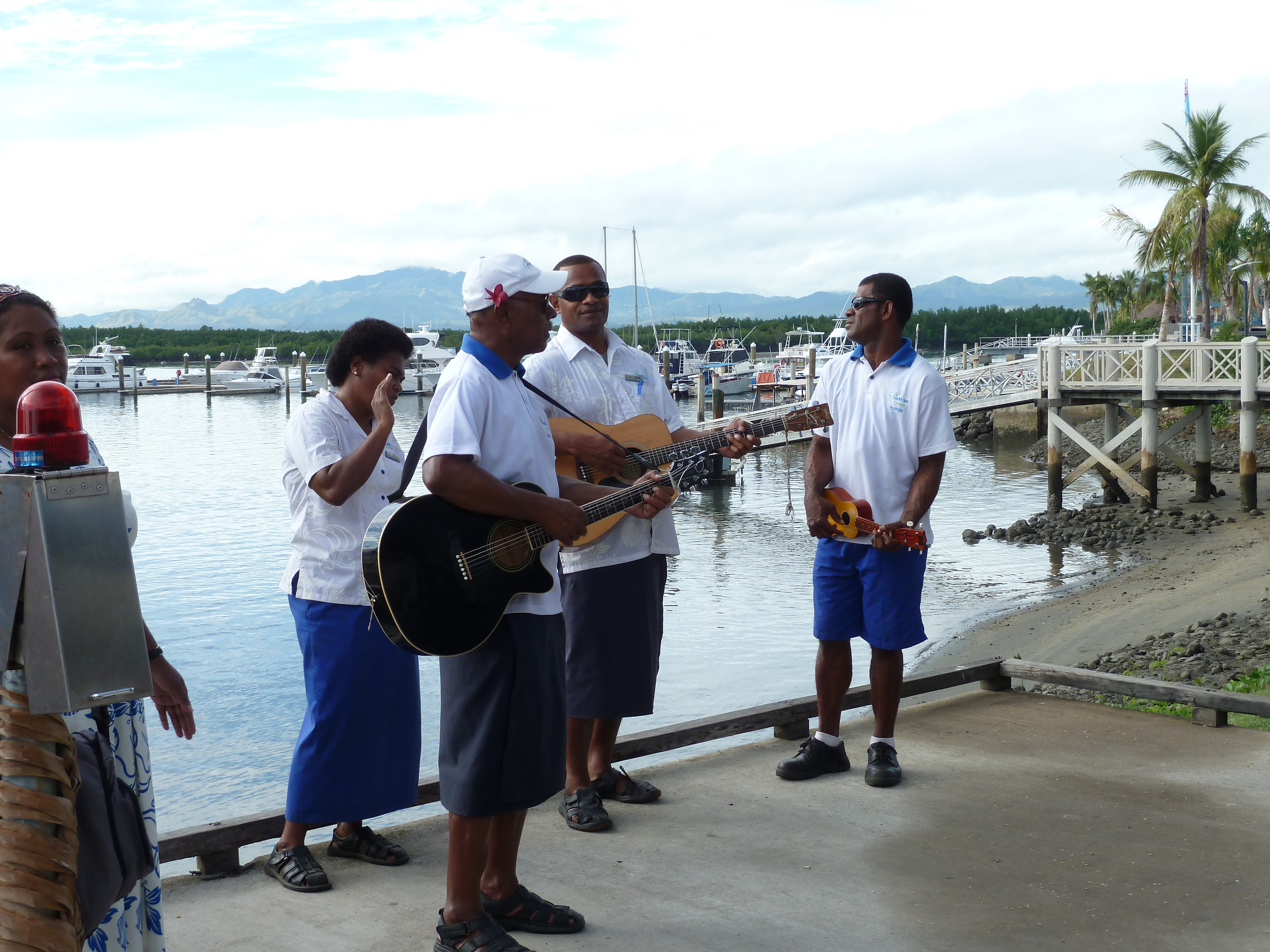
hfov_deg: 39.7
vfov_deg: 30.3
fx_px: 1761
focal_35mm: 48
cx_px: 635
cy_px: 476
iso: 80
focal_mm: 7.9
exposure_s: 1/250
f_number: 4
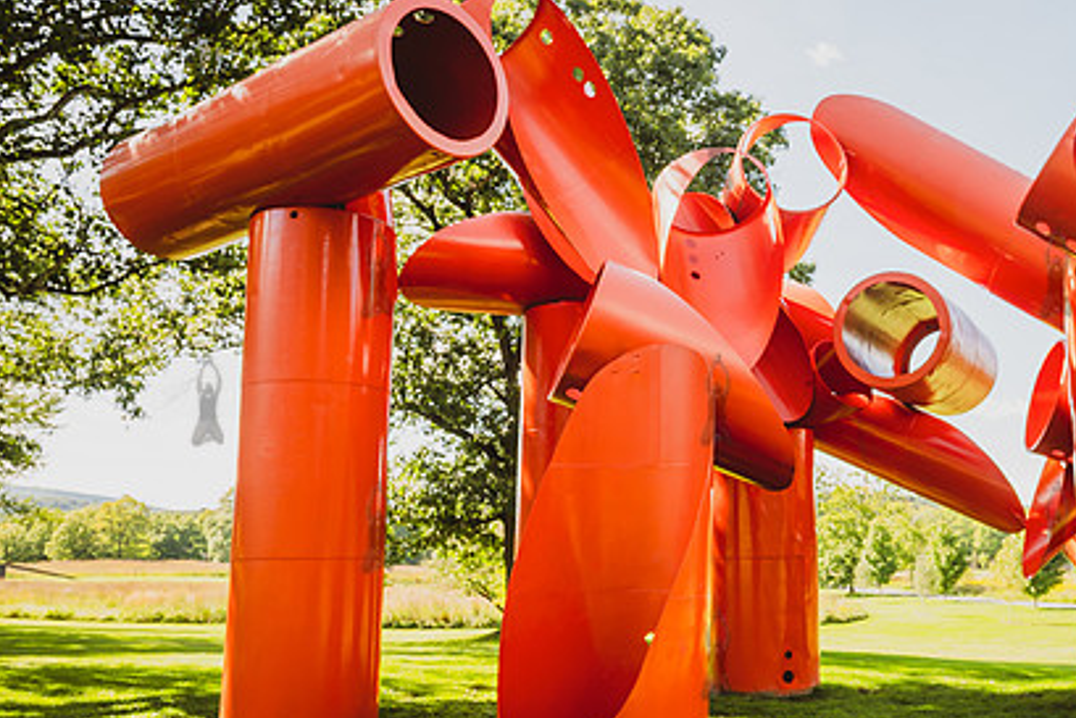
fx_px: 1017
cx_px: 716
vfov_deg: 38.9
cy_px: 398
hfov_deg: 54.7
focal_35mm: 34
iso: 100
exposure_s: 1/125
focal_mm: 24
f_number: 5
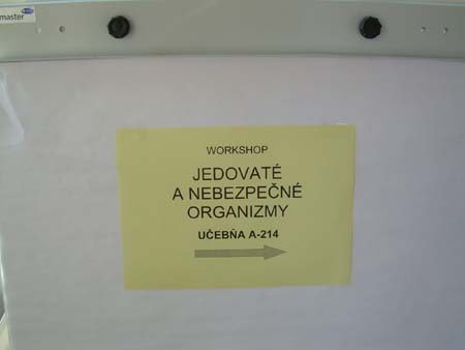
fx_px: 511
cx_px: 232
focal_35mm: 38
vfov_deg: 37.8
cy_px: 175
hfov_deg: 49.0
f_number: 4.6
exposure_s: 1/71.3
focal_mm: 6.3
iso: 92
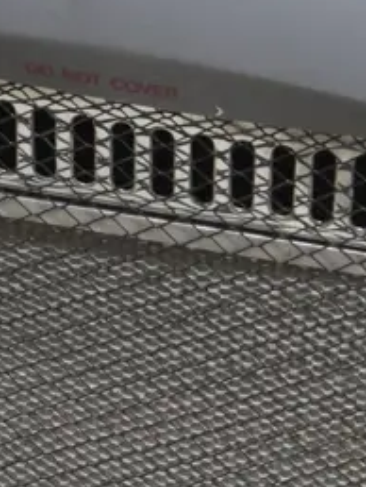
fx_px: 3800
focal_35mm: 270
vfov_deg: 7.3
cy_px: 640
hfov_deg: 5.5
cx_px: 176
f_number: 5.4
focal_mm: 34
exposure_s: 1/80
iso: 800
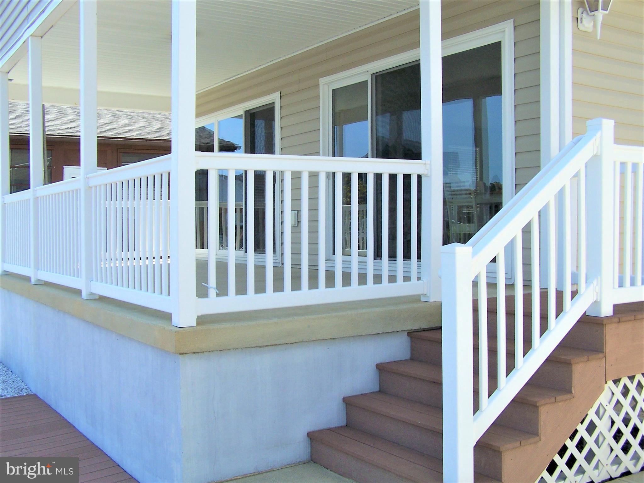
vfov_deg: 37.7
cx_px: 322
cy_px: 242
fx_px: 707
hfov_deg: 49.0
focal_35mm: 38
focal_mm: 6.3
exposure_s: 1/500
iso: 80
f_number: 4
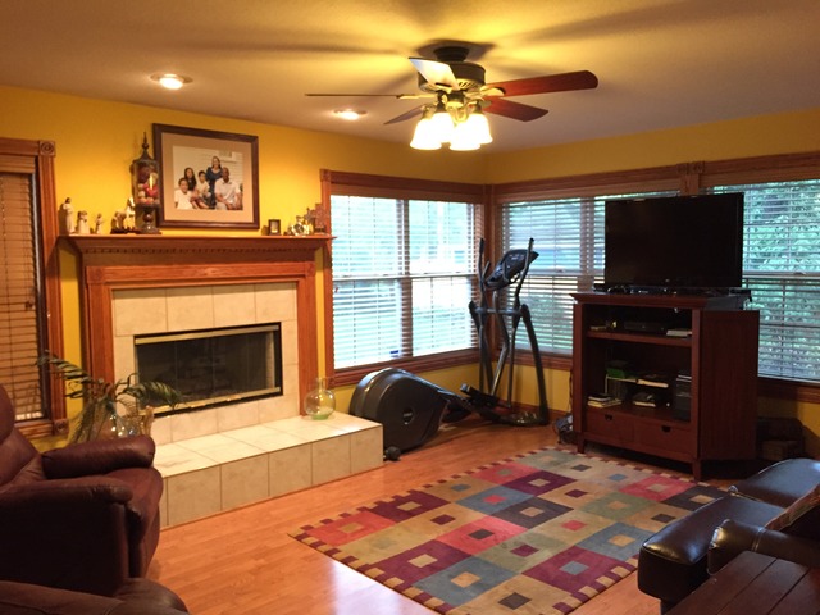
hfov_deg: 61.7
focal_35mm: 29
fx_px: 687
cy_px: 308
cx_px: 410
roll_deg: +0.6
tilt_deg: -4.6
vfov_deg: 48.2
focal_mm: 4.15
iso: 250
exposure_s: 1/30
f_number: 2.2
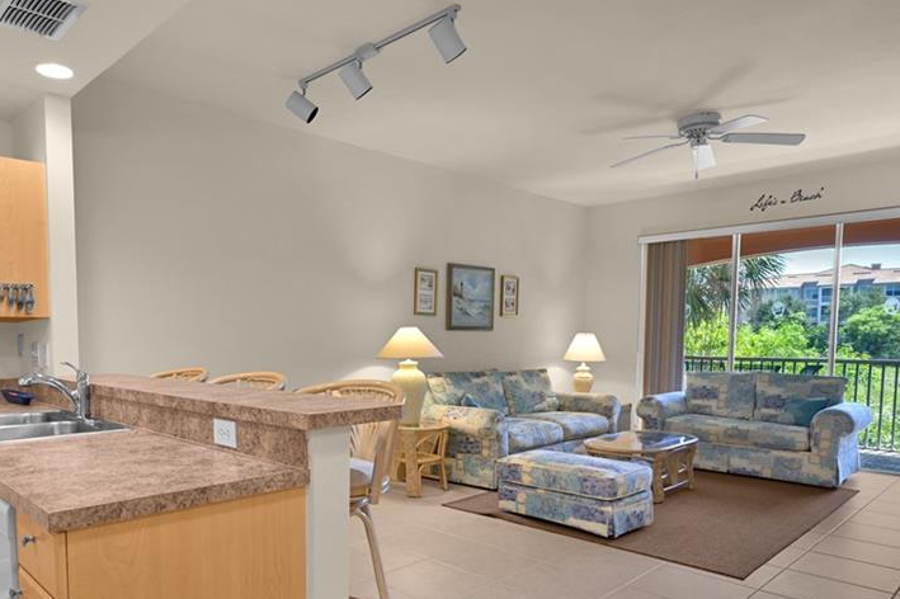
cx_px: 333
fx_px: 650
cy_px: 378
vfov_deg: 49.0
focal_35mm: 26
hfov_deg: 68.2
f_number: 3.5
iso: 140
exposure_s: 1/20
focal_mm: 12
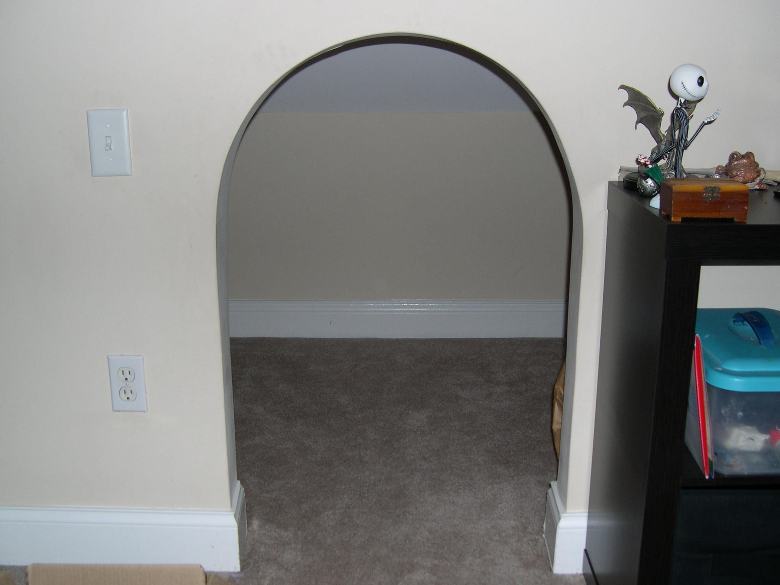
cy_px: 303
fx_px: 924
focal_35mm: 41
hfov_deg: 45.8
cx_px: 378
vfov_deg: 35.1
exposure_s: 1/60
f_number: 2.8
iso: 100
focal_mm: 8
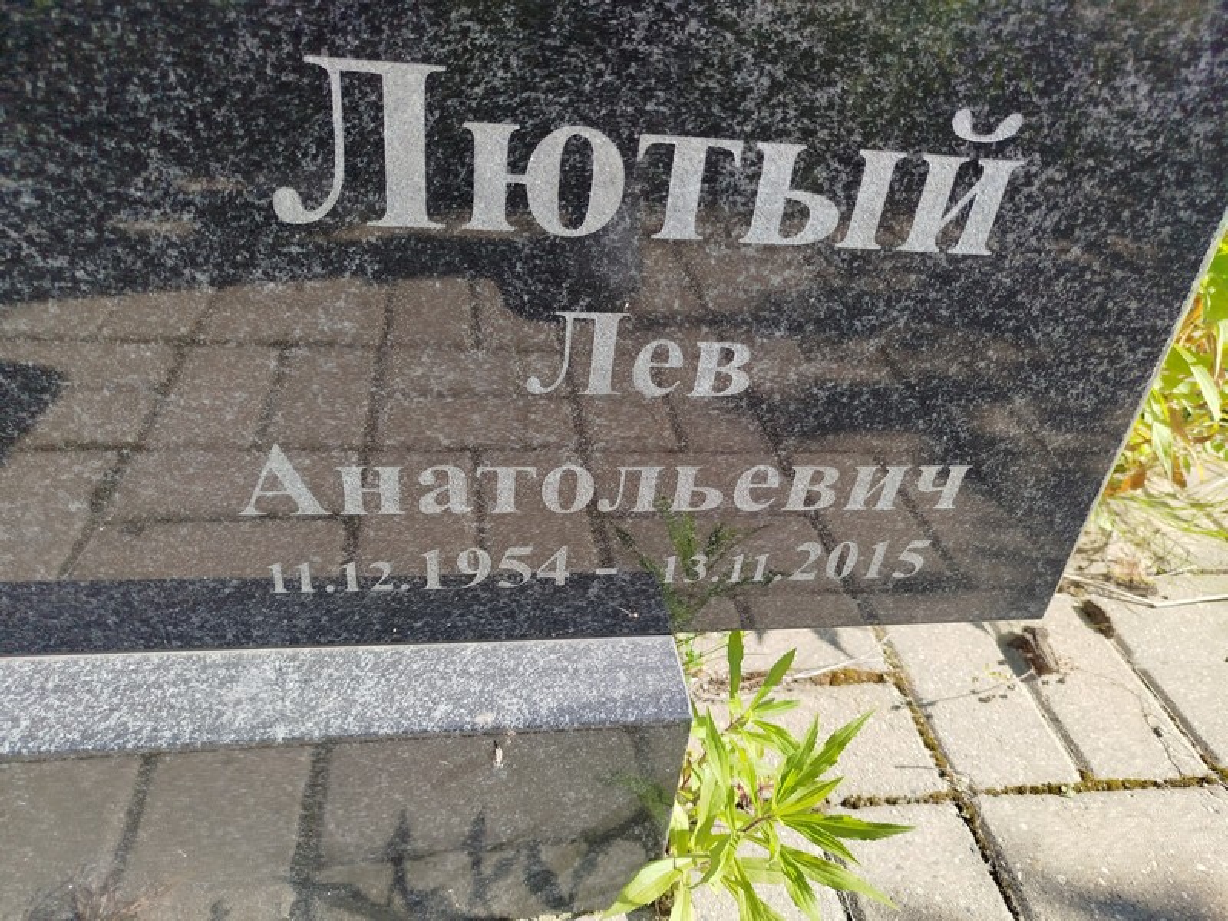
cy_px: 460
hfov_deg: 71.6
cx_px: 614
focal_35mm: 24
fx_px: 851
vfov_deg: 56.8
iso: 50
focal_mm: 5.31
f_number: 1.7
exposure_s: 1/413
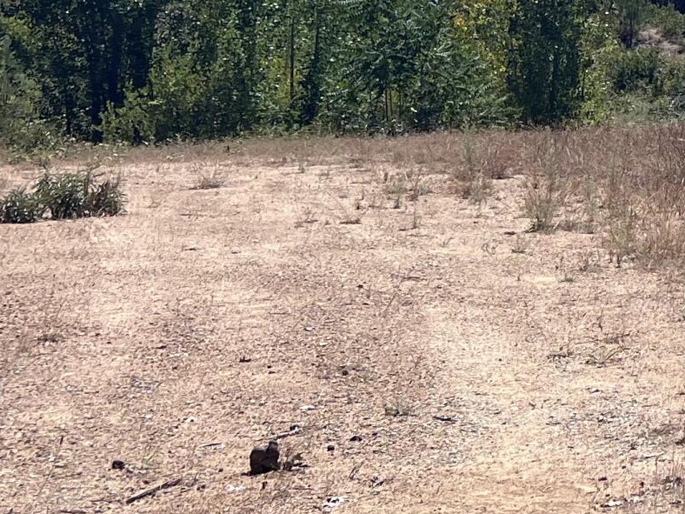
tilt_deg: +8.2
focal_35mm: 99
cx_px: 1147
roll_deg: +1.2
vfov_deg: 14.4
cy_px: -140
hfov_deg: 17.1
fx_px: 1959
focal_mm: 5.7
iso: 50
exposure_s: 1/5319
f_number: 1.5
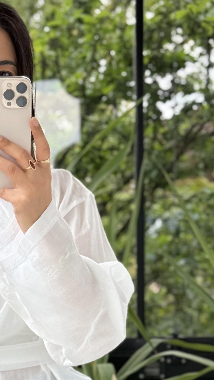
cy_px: 320
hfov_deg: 10.9
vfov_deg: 19.2
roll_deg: +2.3
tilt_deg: -19.1
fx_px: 1110
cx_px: 11
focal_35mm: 110
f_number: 1.78
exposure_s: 1/578
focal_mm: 6.76
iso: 80
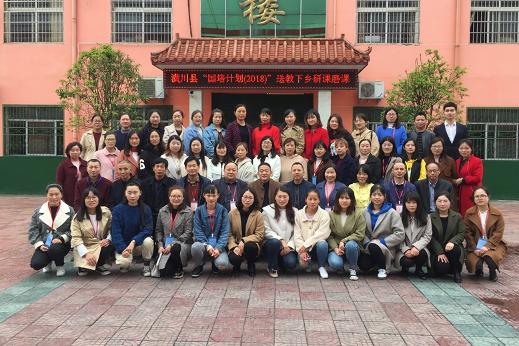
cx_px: 263
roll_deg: -1.4
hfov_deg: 60.3
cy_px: 165
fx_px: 447
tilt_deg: -1.5
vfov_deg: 42.3
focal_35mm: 31
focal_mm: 4.15
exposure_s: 1/395
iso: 32
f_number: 2.2
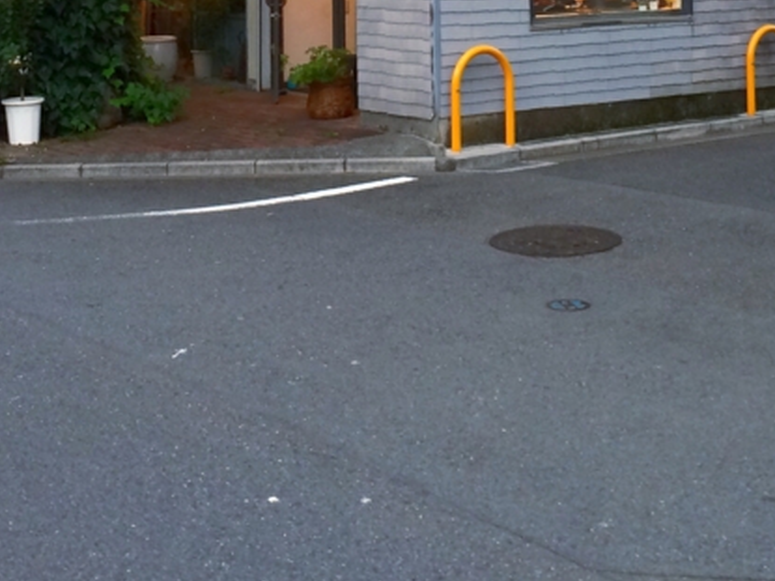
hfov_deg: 26.3
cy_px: -114
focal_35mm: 74
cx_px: 303
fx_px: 1656
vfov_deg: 18.8
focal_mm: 4.12
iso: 80
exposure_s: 1/20
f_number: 2.2
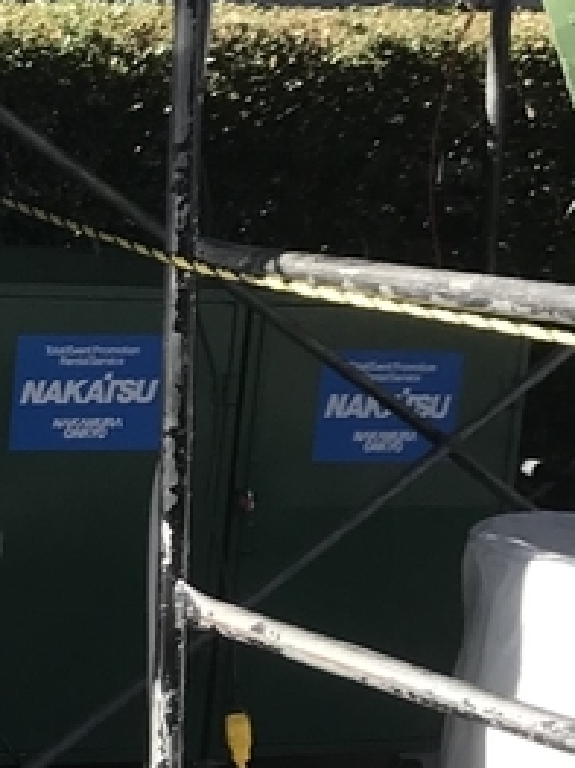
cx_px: -630
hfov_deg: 10.5
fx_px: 2837
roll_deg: +0.2
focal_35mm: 128
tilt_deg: -5.5
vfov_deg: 15.4
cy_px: 310
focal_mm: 3.99
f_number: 1.8
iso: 20
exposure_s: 1/538
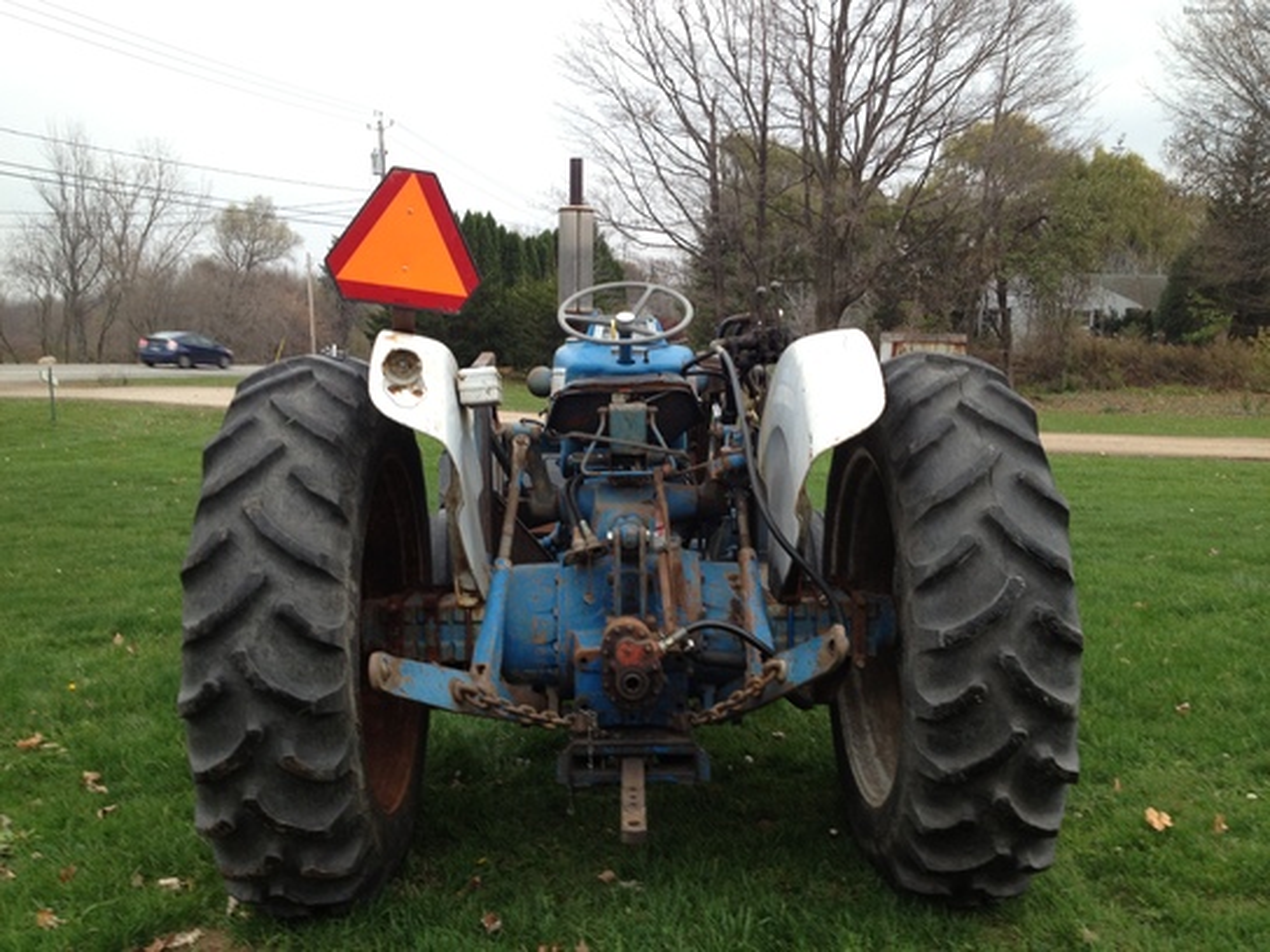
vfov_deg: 40.7
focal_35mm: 35
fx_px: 1284
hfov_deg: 52.6
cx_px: 635
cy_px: 476
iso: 64
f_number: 2.4
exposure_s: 1/60
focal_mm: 4.28
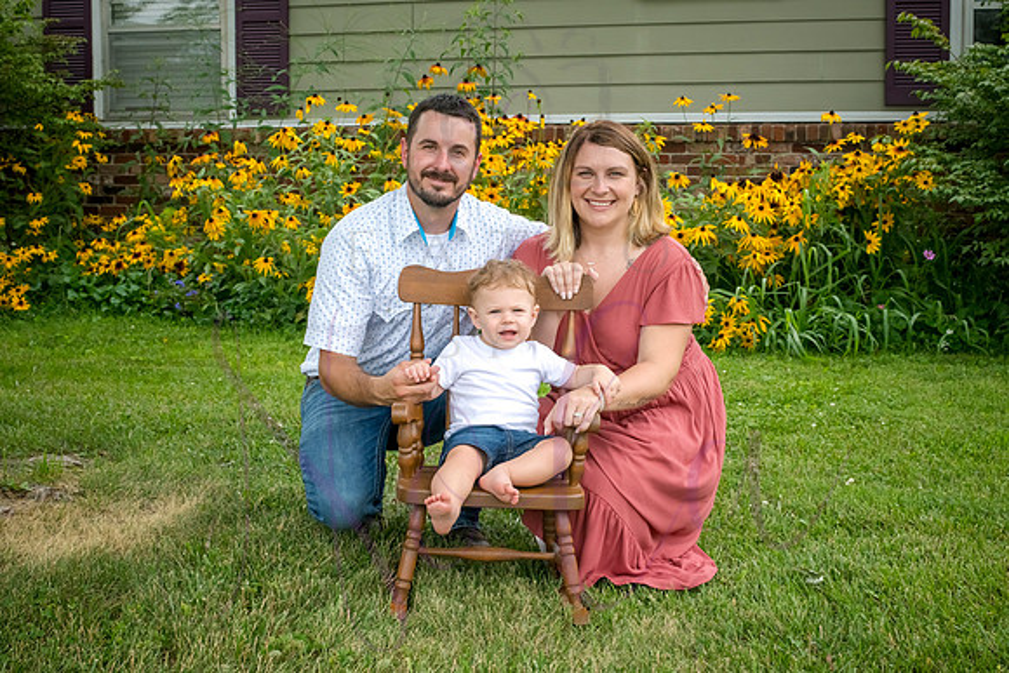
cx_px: 504
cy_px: 336
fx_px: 1511
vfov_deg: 25.1
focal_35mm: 54
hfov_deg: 36.9
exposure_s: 1/400
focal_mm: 50
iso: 500
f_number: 9
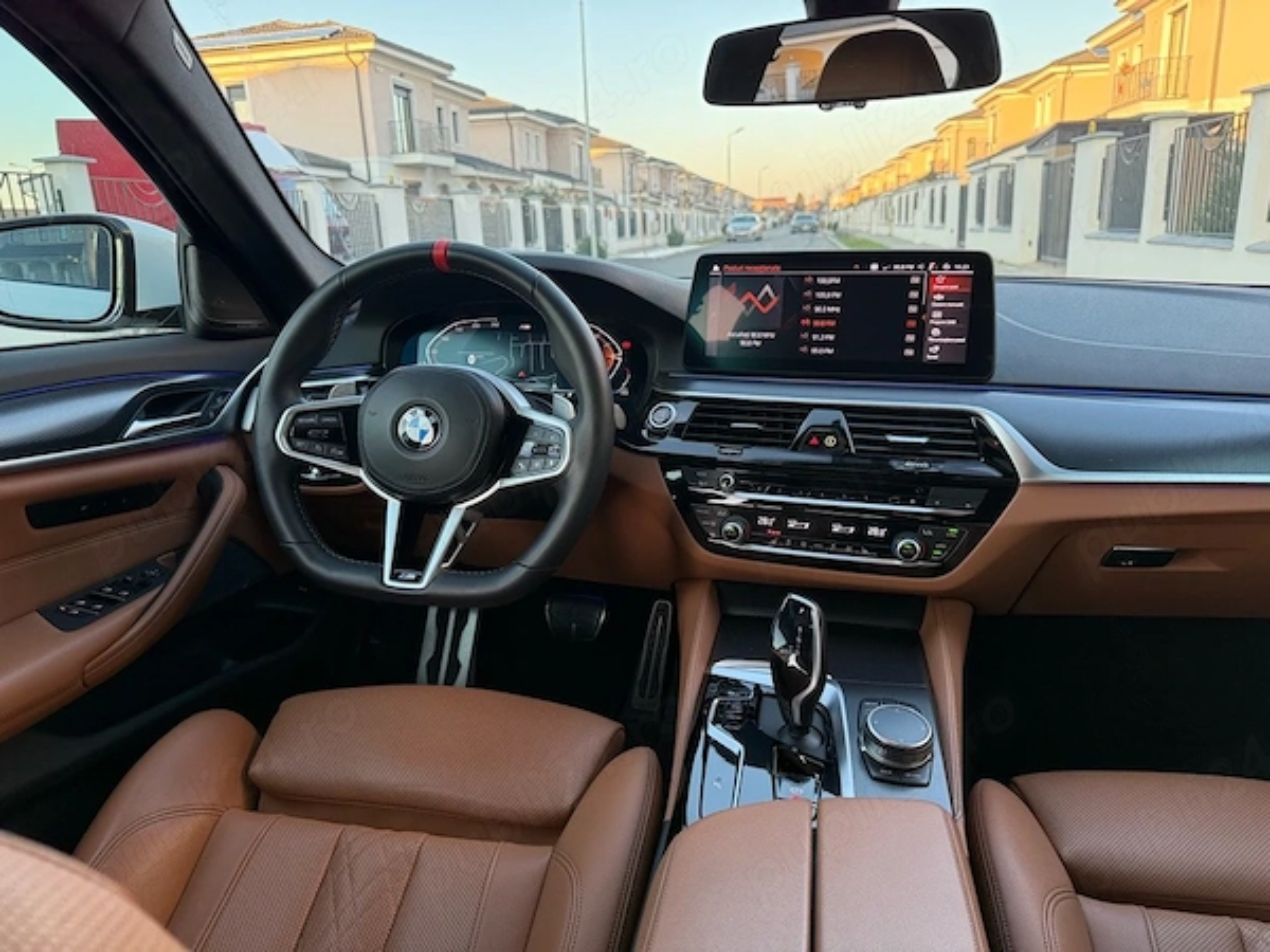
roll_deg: +3.1
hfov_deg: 71.6
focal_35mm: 24
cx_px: 635
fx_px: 881
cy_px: 476
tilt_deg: -16.1
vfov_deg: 56.8
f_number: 1.78
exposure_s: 1/122
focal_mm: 6.76
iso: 160
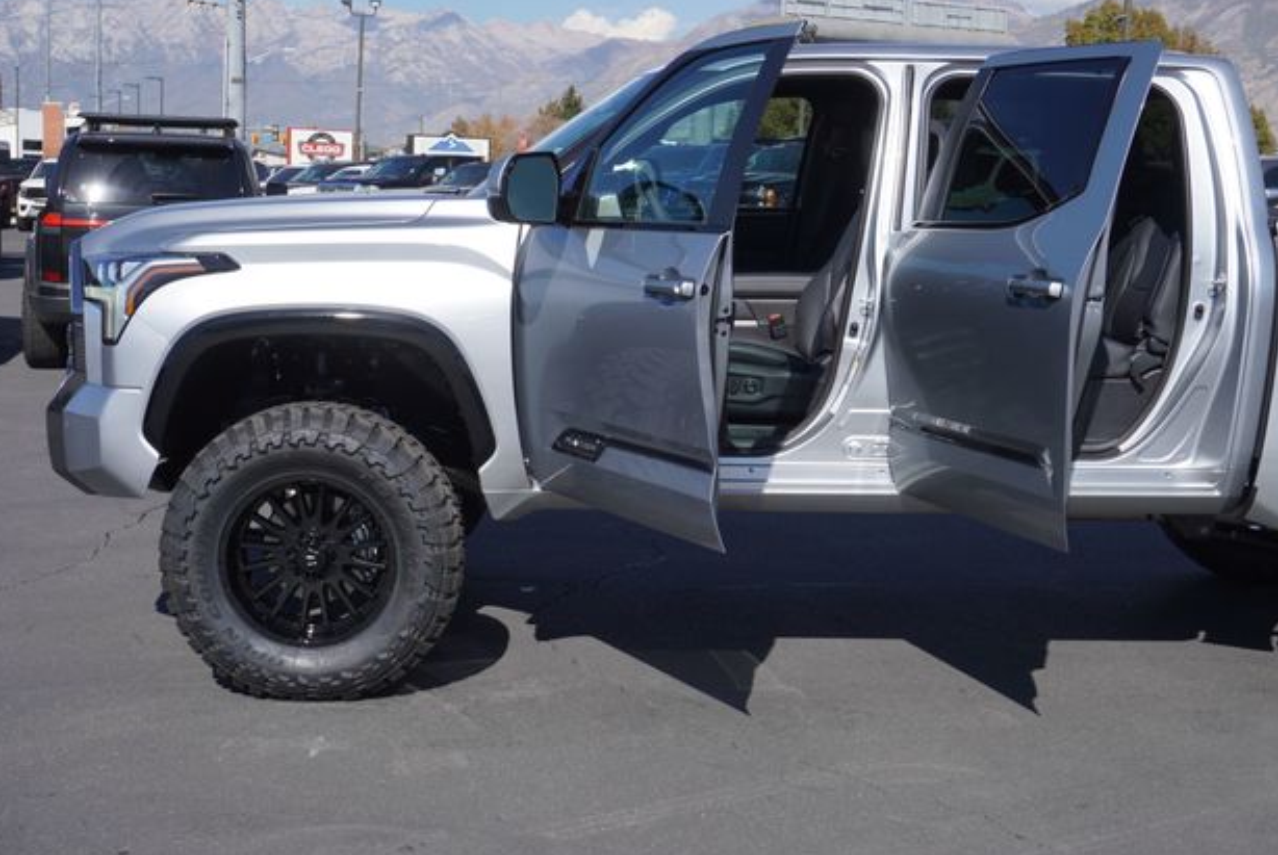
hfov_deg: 39.6
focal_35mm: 50
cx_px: 651
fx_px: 1777
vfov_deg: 27.1
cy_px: 426
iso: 100
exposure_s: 1/250
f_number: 9
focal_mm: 32
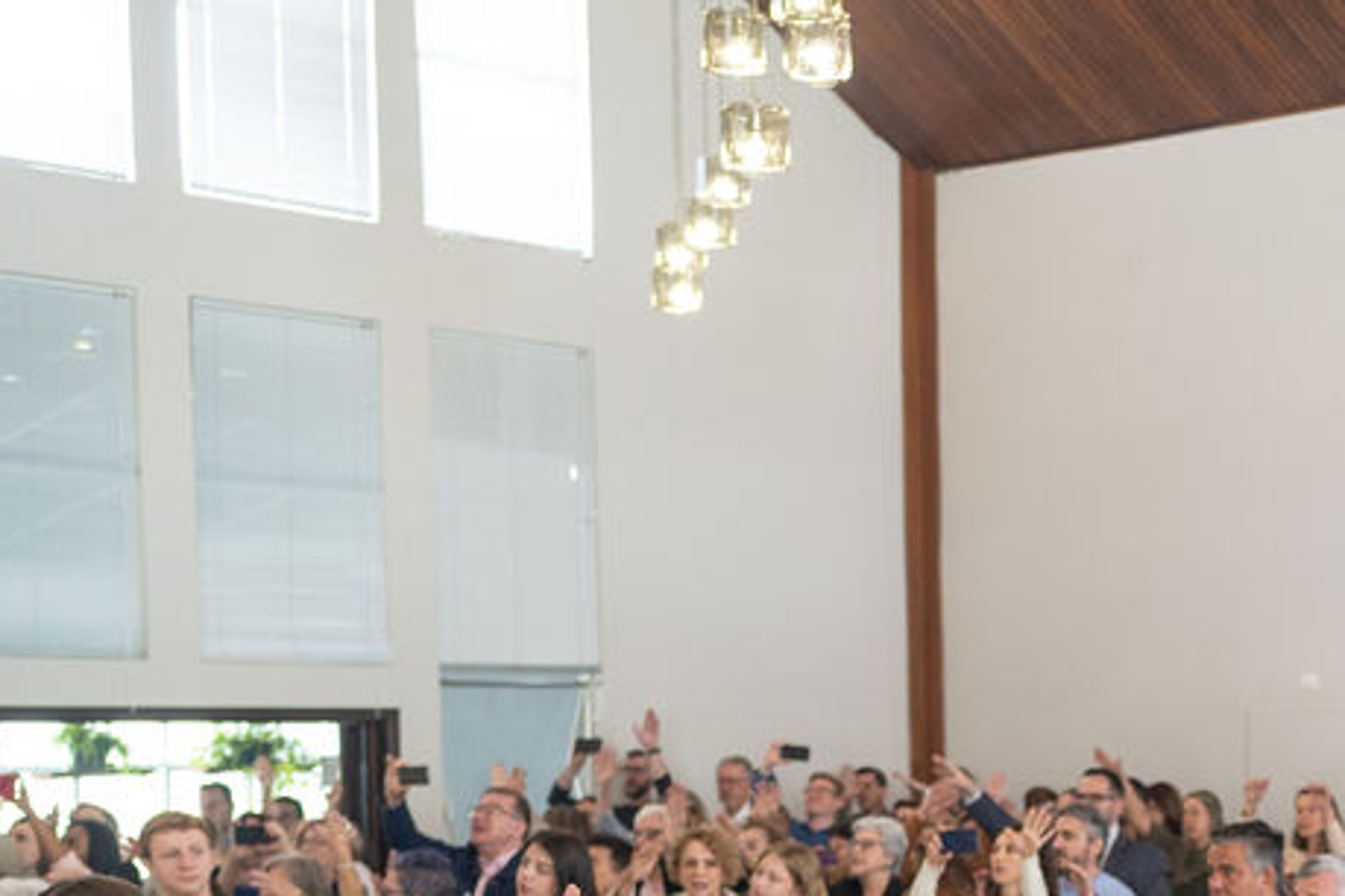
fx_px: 2914
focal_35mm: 78
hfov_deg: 24.6
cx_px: 1395
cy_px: 924
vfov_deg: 17.1
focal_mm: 35
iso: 1000
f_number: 2.8
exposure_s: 1/160
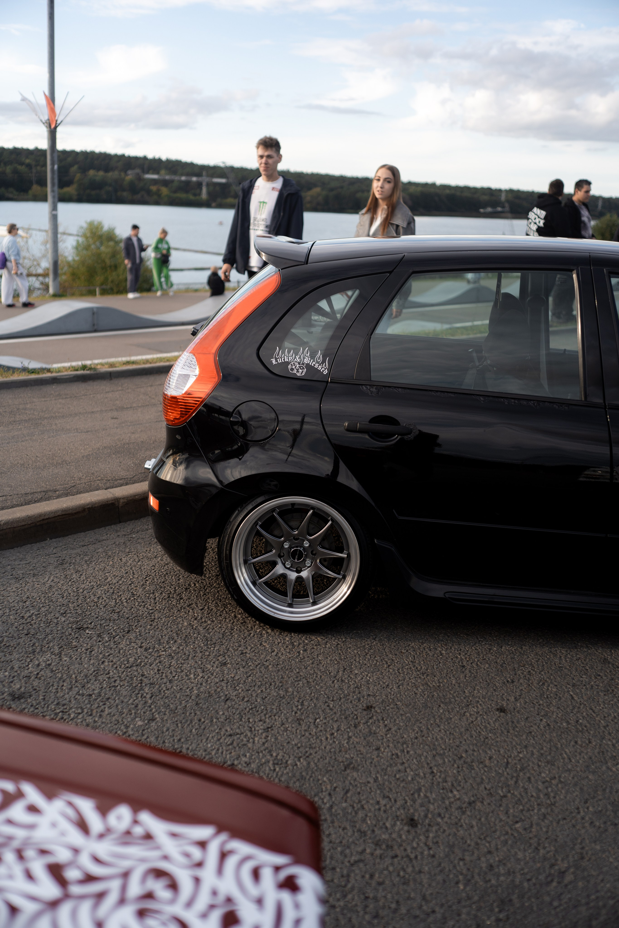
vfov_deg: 54.4
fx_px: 903
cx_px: 310
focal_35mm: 35
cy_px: 464
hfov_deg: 37.9
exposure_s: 1/1000
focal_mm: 35
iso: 100
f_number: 2.2
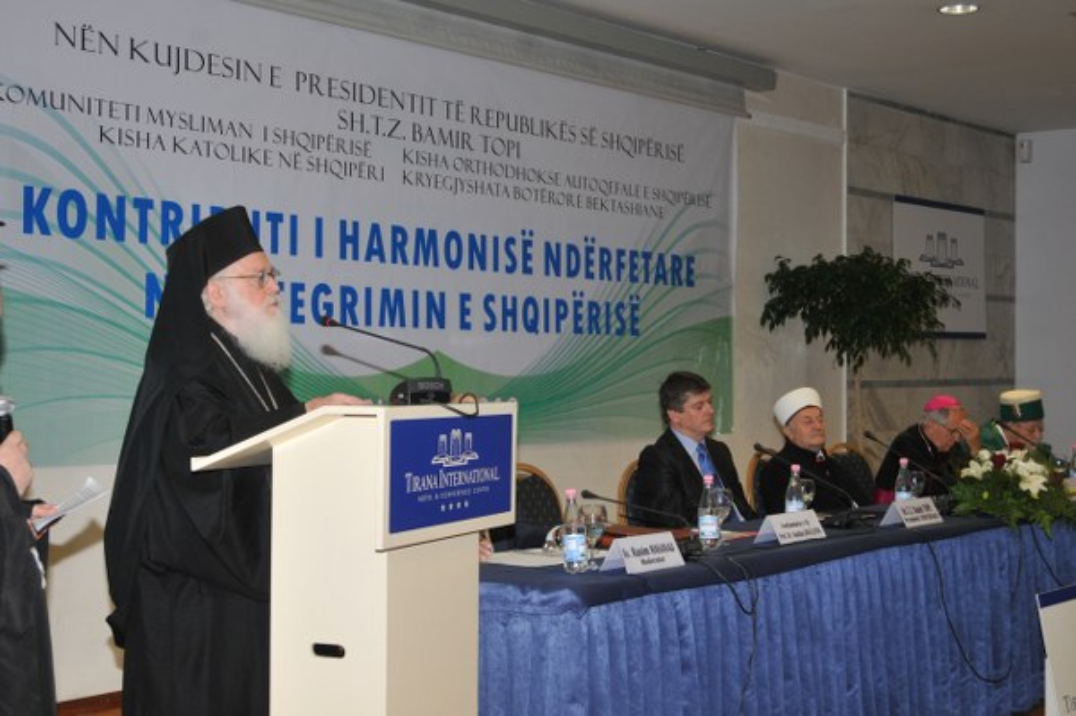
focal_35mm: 52
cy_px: 358
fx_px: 1568
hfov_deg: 37.9
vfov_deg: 25.7
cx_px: 538
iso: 400
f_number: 5.6
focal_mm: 35
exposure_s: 1/60
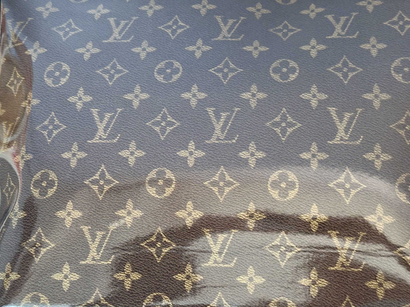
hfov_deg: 31.7
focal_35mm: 61
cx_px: 213
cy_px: 128
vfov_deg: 24.0
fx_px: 723
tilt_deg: -77.9
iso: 125
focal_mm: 6.86
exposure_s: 1/50
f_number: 1.78
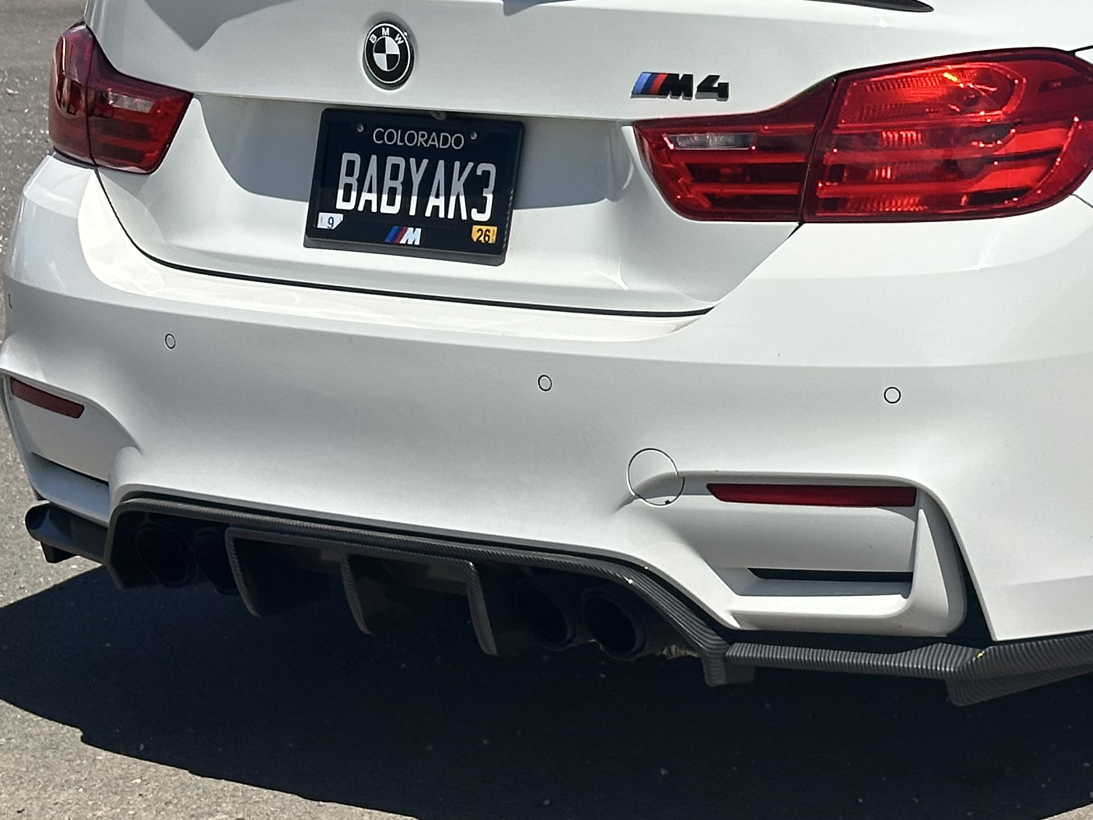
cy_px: 190
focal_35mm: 113
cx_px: 1076
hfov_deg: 17.1
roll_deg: +1.9
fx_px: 3568
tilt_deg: -8.1
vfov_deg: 13.1
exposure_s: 1/8197
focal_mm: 6.86
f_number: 1.78
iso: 64
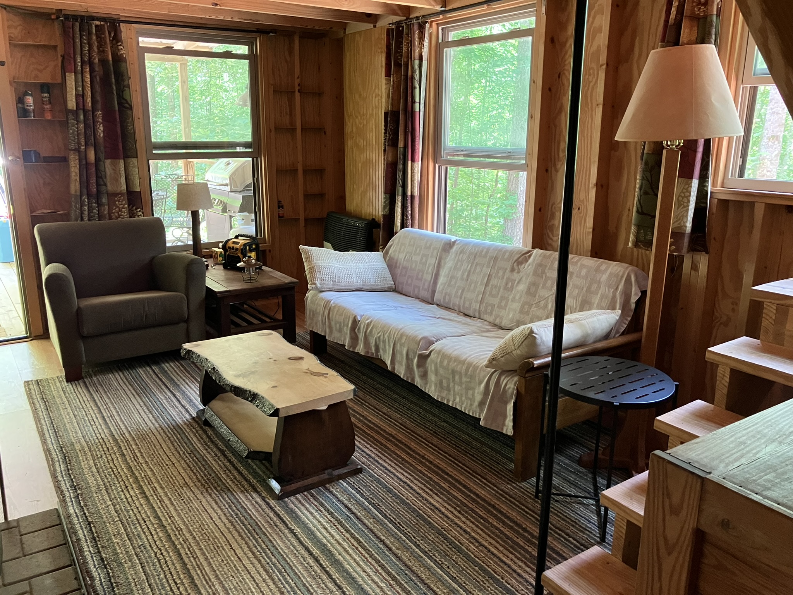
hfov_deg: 63.4
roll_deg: -0.1
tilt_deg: -14.2
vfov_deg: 49.7
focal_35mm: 28
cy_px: 298
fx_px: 641
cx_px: 396
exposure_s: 1/40
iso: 400
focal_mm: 3.99
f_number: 1.8
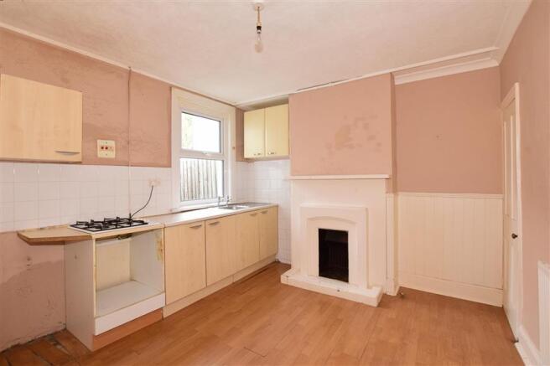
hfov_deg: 100.4
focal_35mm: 15
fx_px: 229
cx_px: 275
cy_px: 183
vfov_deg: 77.3
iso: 400
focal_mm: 10
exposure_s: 1/13
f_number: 5.6
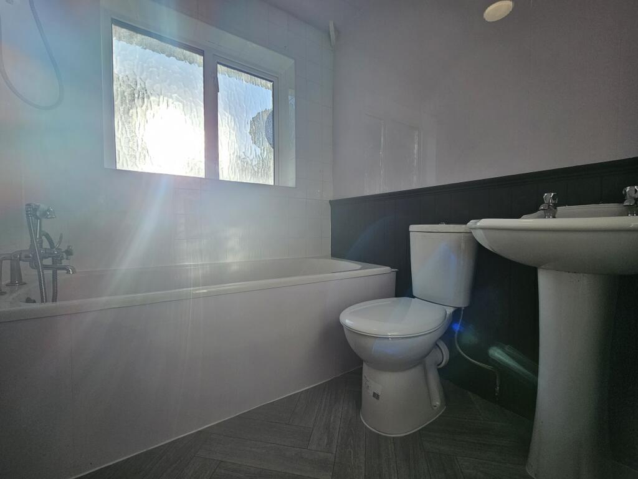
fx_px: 240
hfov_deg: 106.2
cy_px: 240
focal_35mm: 13
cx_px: 319
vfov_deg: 89.9
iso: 64
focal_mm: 2.2
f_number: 2.2
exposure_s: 1/816
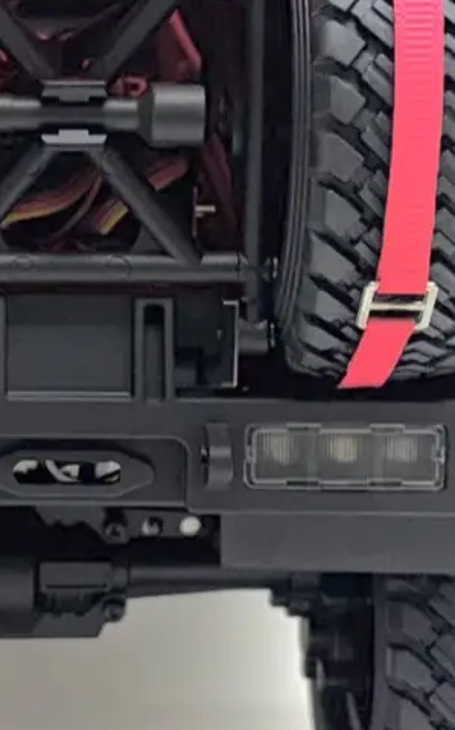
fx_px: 1370
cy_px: 373
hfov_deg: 18.6
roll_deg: -0.7
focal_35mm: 69
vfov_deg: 29.8
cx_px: 78
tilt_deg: -10.4
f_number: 1.6
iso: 32
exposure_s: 1/104
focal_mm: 5.96
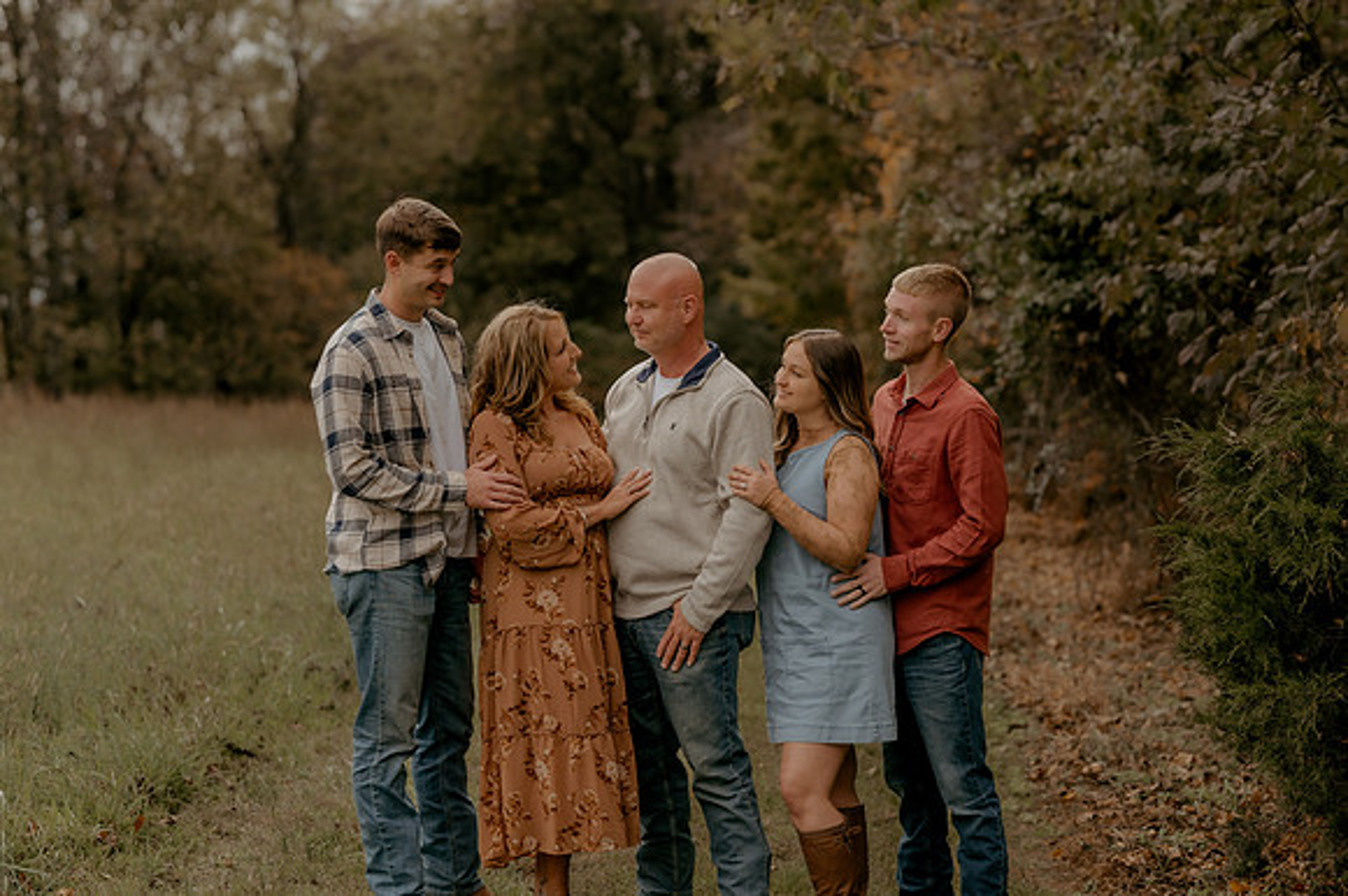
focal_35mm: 85
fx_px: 3181
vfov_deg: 16.1
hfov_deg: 23.9
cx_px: 674
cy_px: 448
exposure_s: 1/640
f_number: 2.8
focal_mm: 85
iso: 125
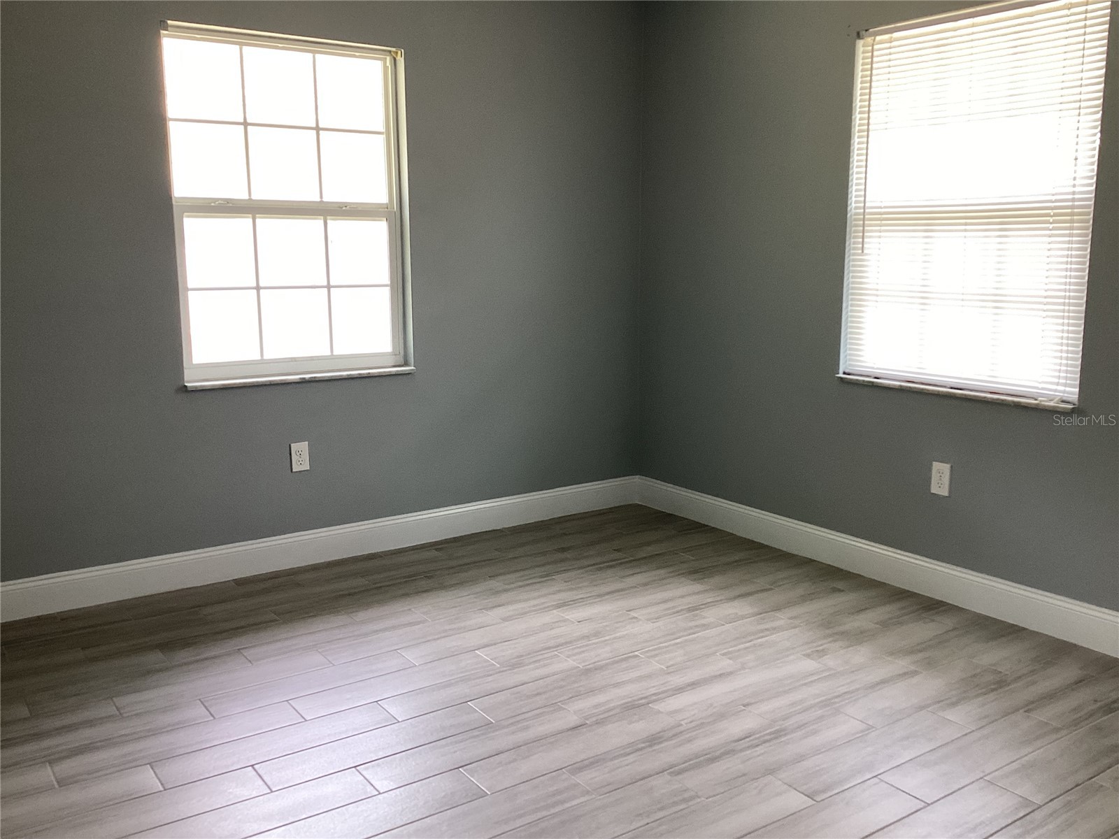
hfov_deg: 58.4
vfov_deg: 45.4
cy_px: 420
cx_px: 560
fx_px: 1002
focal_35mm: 31
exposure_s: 1/60
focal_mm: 3.3
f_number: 2.4
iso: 64
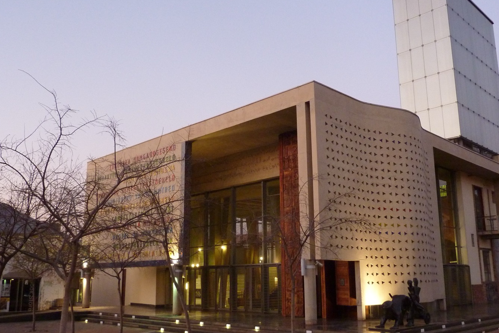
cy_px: 171
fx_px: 499
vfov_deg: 36.9
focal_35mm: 36
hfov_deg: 53.1
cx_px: 257
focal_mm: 4.7
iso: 400
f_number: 3.4
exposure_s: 1/15
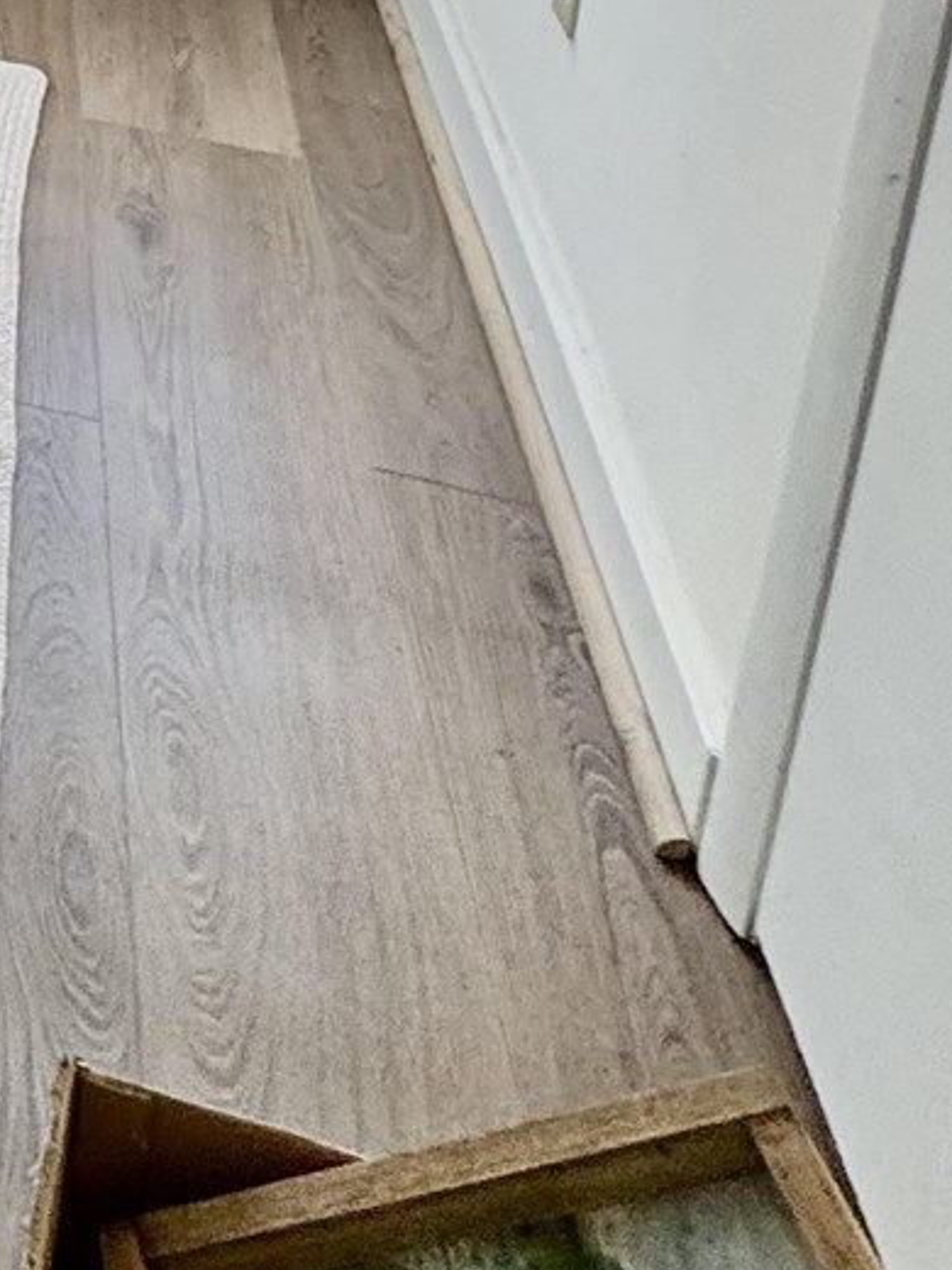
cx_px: -984
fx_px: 2273
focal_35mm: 62
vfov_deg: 24.7
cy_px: -593
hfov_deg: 17.0
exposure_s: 1/99
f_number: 2.2
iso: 50
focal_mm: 2.22
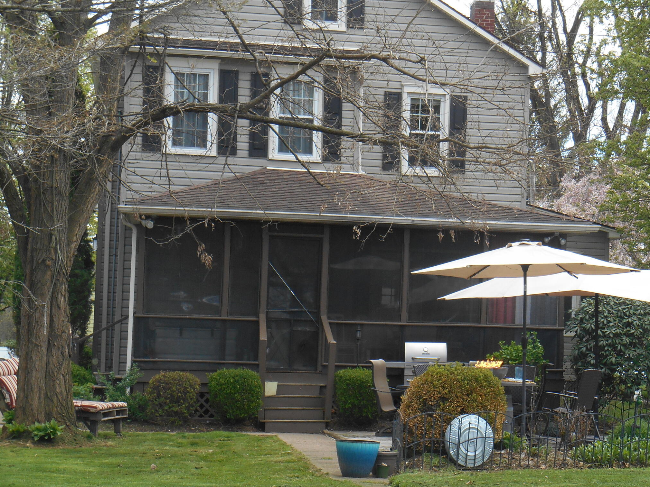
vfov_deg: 14.2
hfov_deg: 18.8
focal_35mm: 104
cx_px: 472
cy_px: 272
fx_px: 1953
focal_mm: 12.5
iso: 80
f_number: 4.5
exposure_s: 1/160
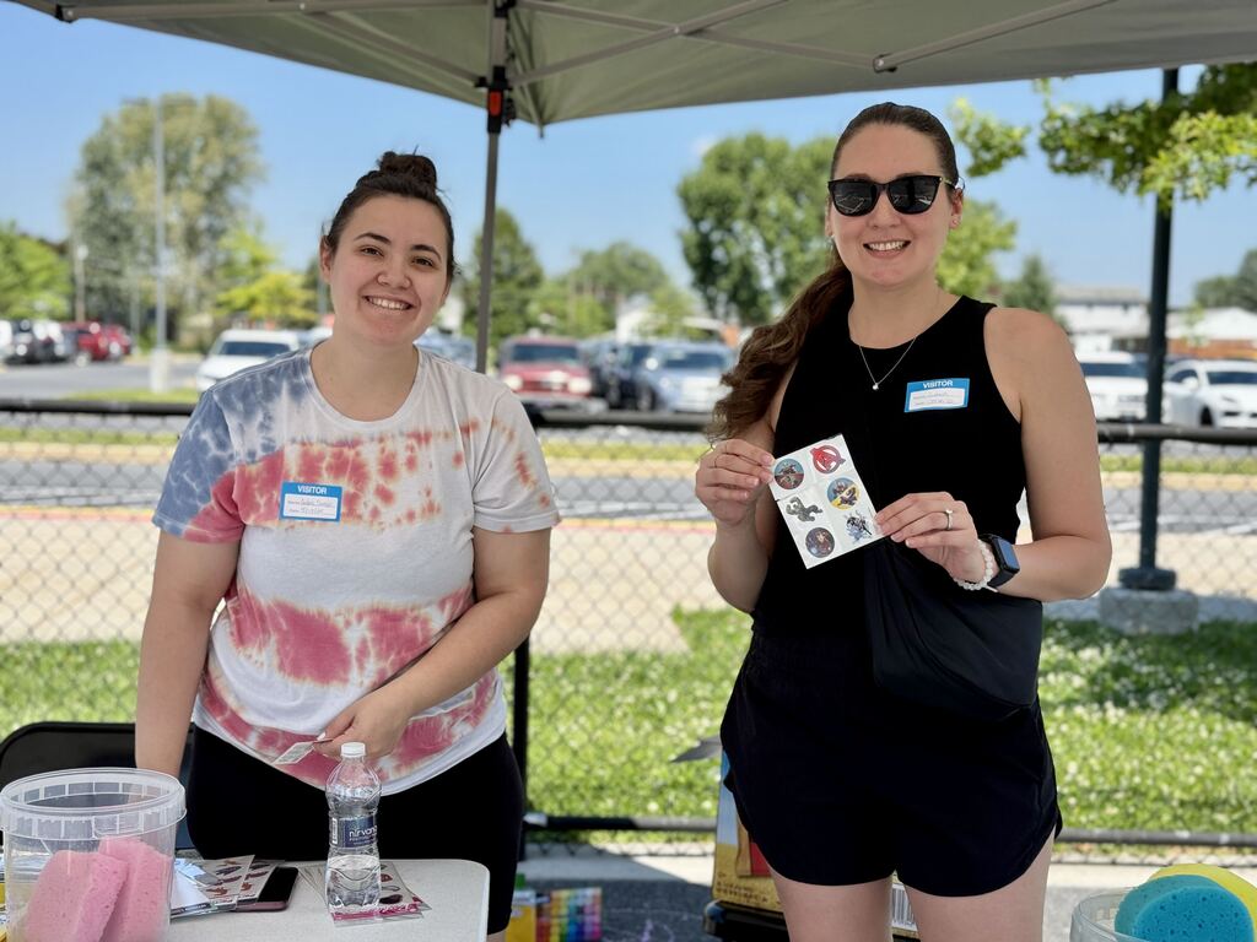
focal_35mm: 48
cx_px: 628
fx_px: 1743
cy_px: 471
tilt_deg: -3.5
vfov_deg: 30.3
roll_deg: -1.4
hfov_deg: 39.7
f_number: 1.78
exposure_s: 1/2611
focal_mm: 6.76
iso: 64
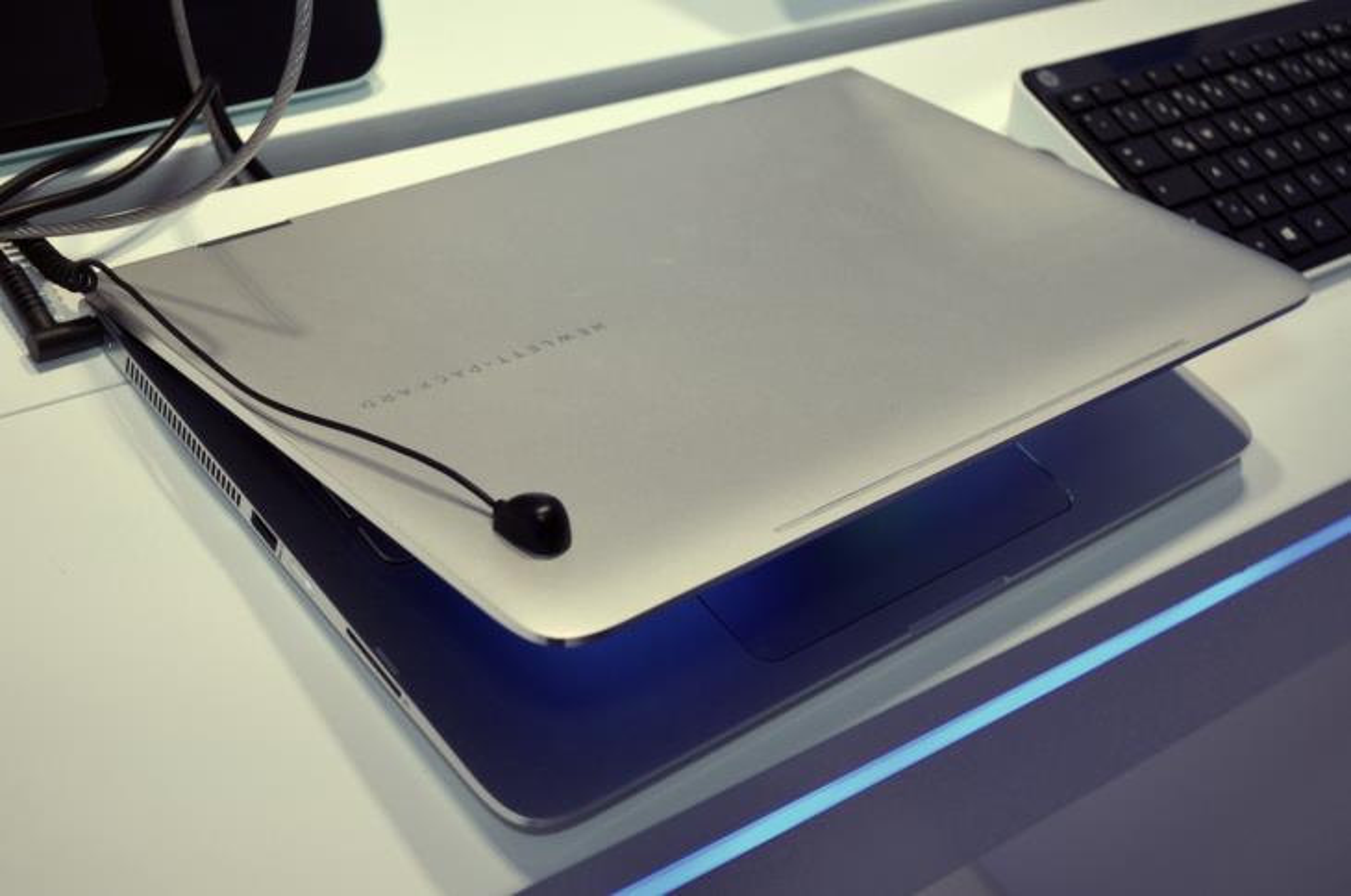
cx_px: 676
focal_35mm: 52
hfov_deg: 37.9
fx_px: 1967
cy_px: 448
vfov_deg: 25.7
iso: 450
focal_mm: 35
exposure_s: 1/60
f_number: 5
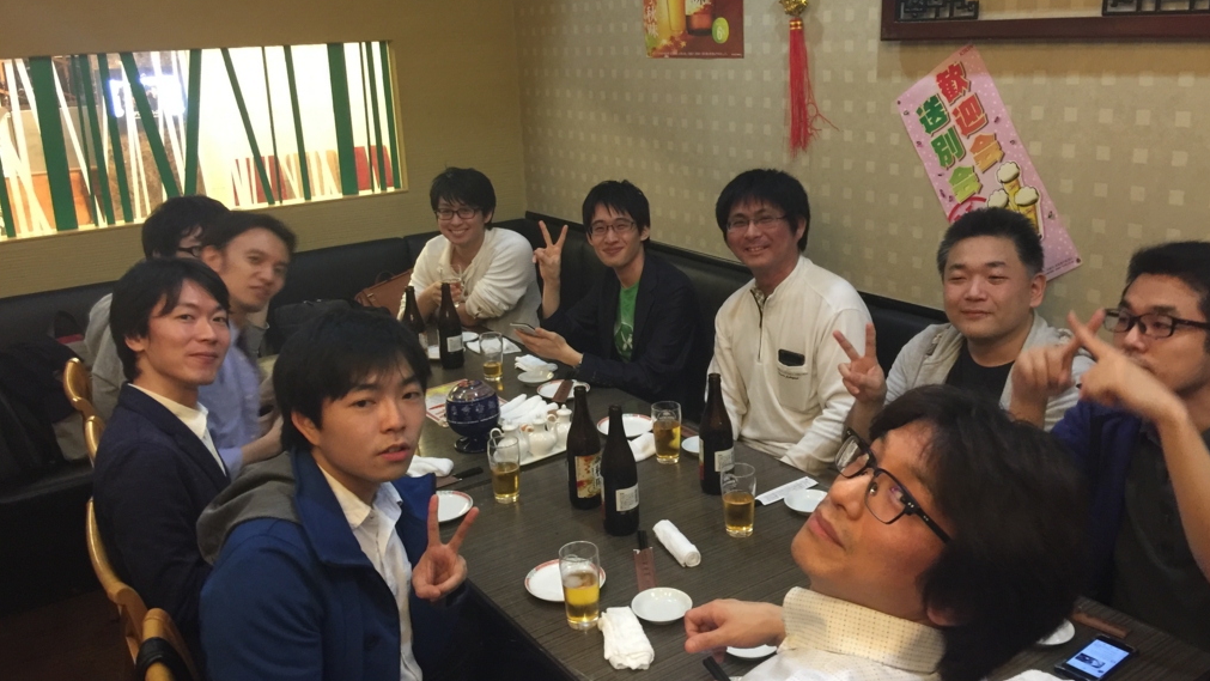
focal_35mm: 32
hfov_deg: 61.0
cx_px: 612
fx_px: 1027
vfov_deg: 36.6
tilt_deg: -13.1
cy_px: 298
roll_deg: +0.5
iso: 125
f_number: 2.2
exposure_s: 1/8
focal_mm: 4.15
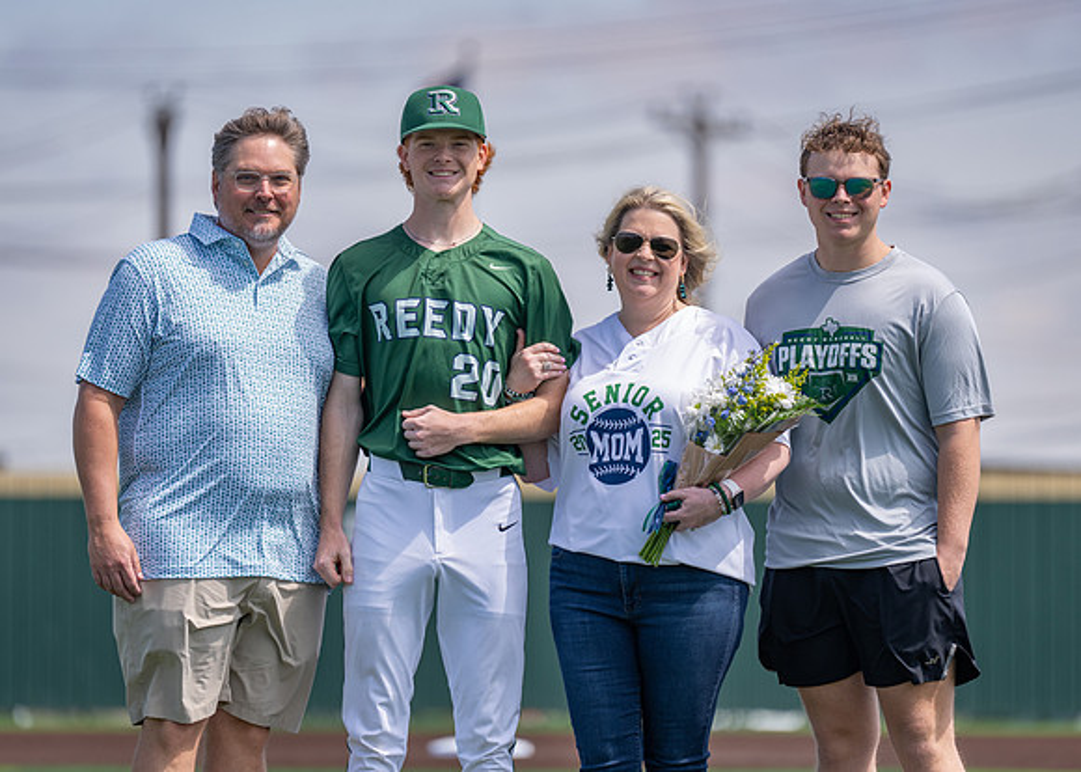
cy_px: 377
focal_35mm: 232
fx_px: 7136
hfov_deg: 8.7
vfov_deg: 6.2
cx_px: 525
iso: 100
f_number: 2.8
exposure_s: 1/1250
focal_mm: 200
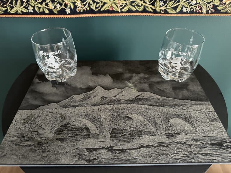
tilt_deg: -43.3
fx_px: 160
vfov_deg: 56.8
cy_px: 86
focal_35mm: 24
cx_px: 116
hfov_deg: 71.6
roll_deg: -0.2
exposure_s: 1/36
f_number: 1.78
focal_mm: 6.86
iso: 1000
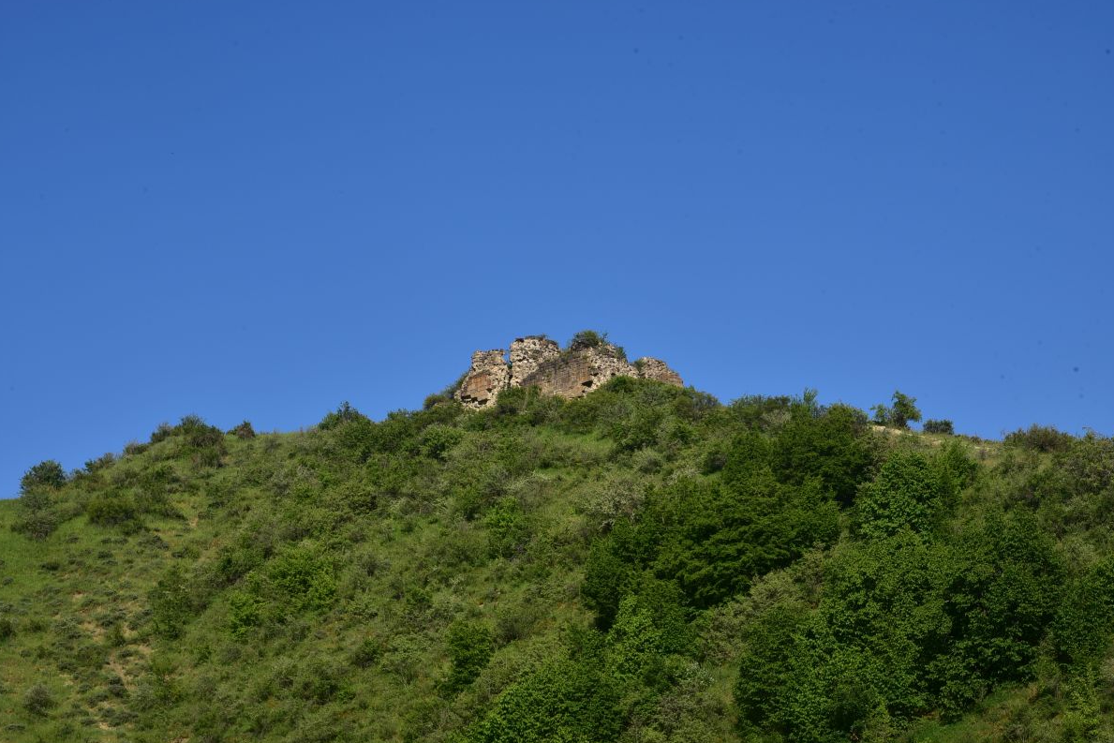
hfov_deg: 54.4
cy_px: 379
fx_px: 1083
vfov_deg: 37.9
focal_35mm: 35
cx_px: 537
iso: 160
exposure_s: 1/125
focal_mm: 32
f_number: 18
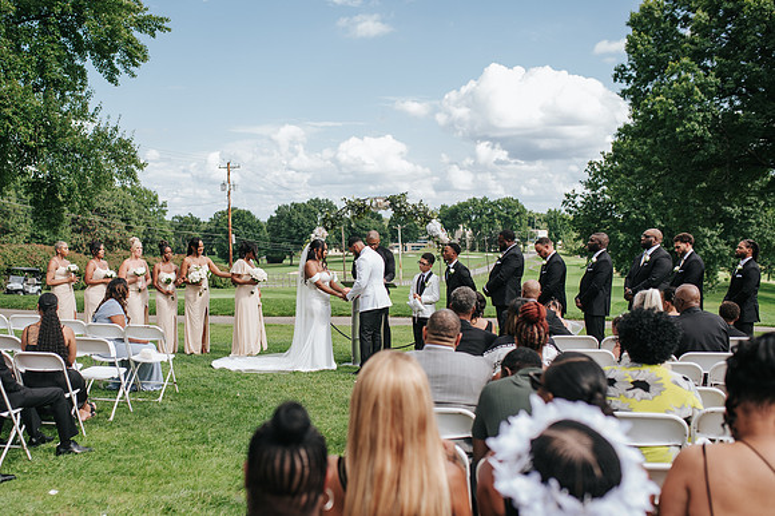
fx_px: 896
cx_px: 314
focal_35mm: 42
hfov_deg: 46.6
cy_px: 300
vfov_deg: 32.1
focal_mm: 35
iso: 250
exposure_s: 1/2000
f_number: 2.8
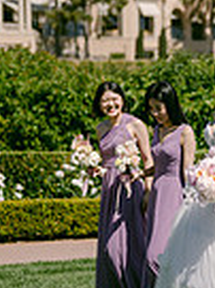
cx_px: 307
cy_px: 119
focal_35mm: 160
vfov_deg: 12.4
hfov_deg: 9.1
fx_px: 1327
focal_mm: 50
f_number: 1.8
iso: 64
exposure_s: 1/8000
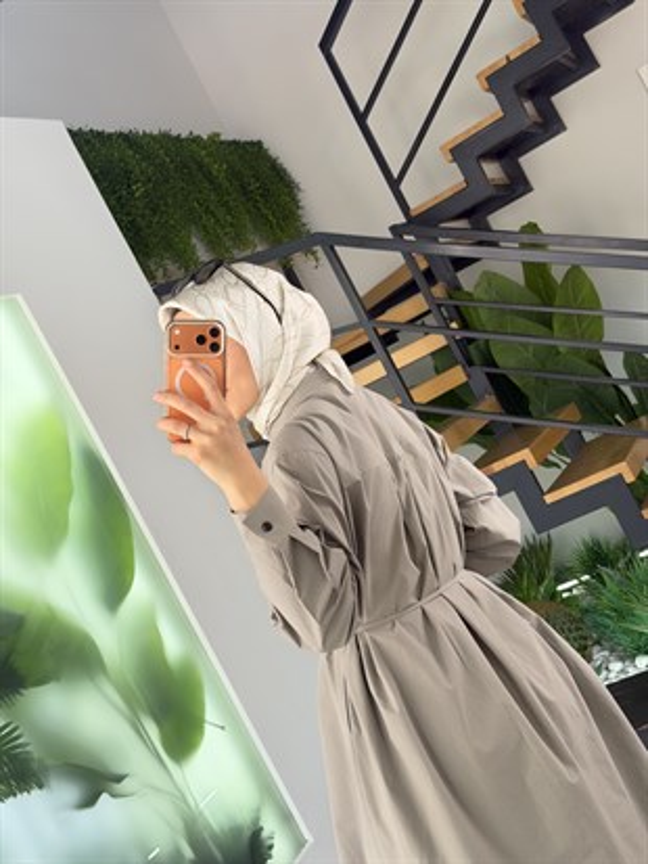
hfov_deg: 30.3
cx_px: 324
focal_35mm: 48
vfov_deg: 39.6
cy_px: 432
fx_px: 1197
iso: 50
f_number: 1.78
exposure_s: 1/158
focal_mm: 6.76
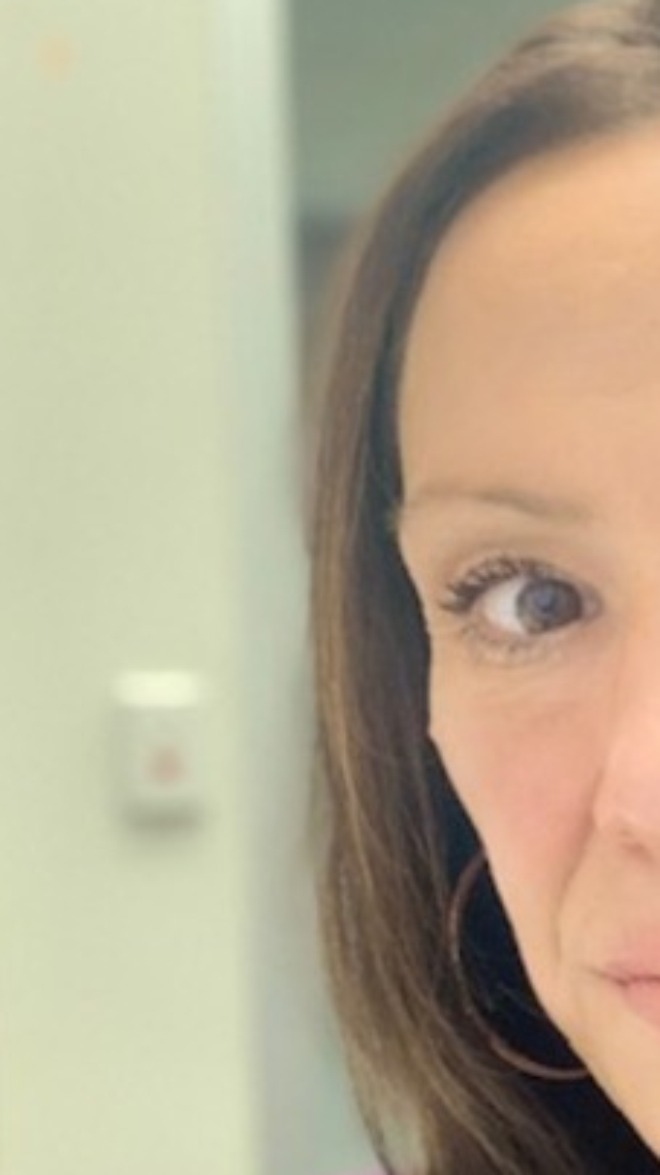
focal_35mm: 69
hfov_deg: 16.9
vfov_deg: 30.1
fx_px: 2149
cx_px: 721
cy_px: 873
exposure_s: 1/50
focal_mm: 2.87
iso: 250
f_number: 2.2
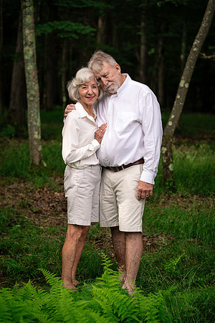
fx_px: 761
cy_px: 162
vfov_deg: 23.9
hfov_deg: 16.1
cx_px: 108
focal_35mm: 85
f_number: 3.5
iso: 320
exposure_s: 1/640
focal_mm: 85
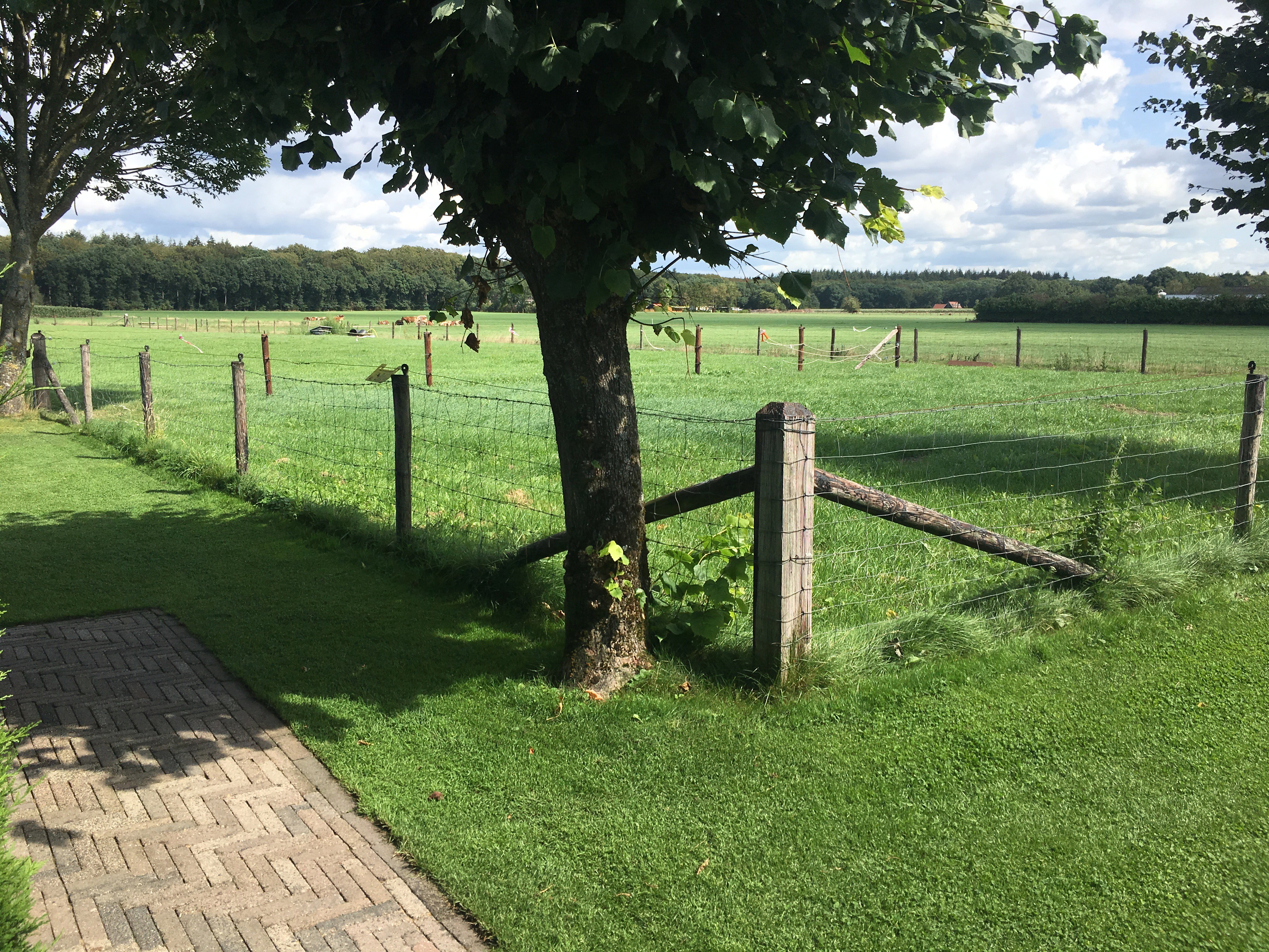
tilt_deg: -8.4
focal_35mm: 29
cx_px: 634
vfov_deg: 48.2
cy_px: 476
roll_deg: -0.8
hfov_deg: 61.7
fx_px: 1063
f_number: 2.2
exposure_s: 1/1570
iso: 25
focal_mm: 4.15
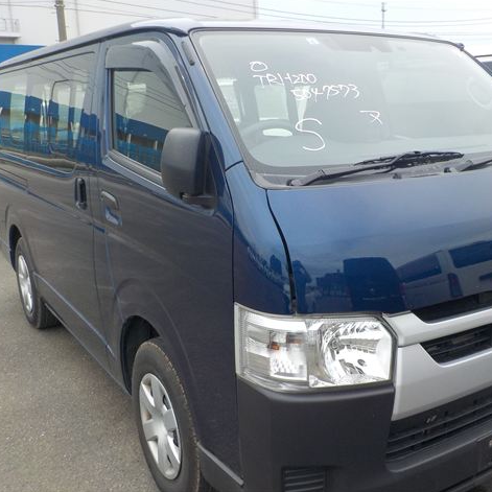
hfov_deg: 45.4
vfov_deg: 46.0
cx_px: 323
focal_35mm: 36
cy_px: 244
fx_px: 579
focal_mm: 4.1
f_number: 3.3
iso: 125
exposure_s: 1/640
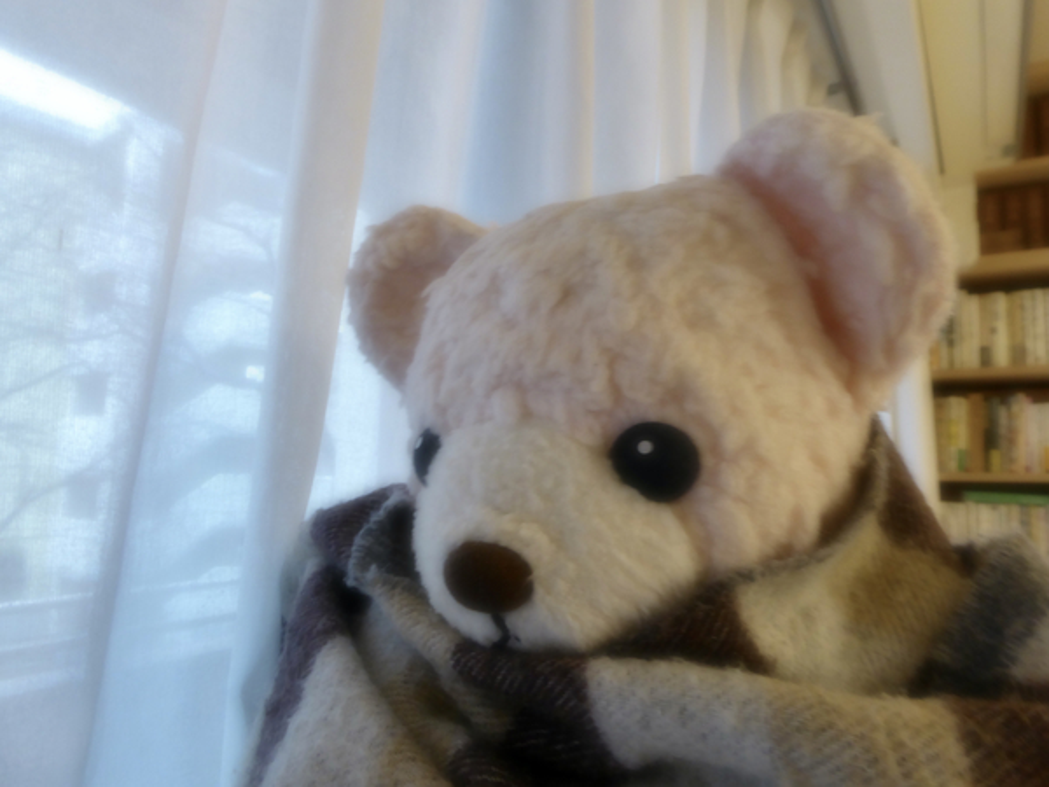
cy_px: 394
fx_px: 727
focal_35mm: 24
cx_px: 524
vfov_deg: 56.8
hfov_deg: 71.6
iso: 400
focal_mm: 4.3
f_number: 3.3
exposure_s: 1/6
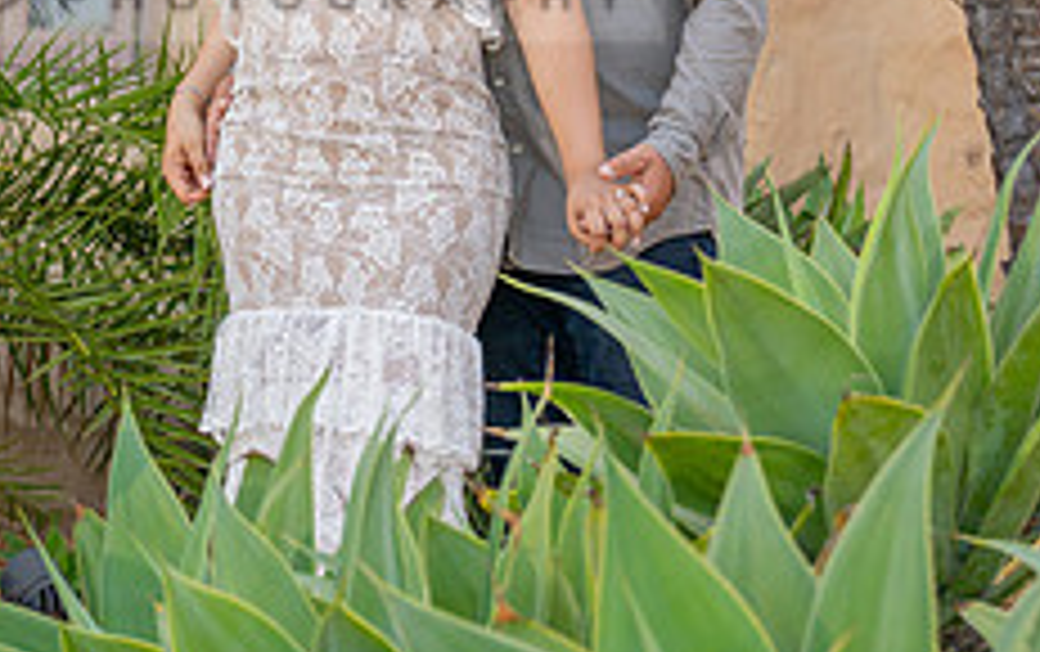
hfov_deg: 15.1
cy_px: -65
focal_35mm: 138
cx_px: 284
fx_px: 3916
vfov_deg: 9.4
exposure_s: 1/200
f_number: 5.6
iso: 200
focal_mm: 54
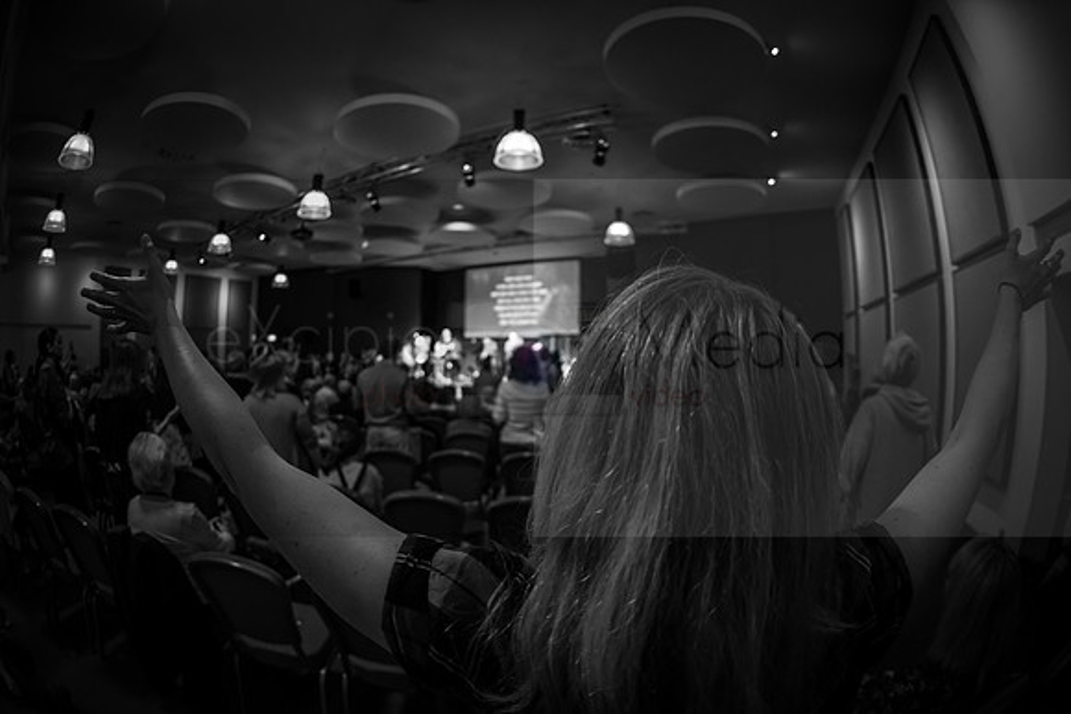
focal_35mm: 15
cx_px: 536
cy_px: 357
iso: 1600
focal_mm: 15
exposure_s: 1/60
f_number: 2.8
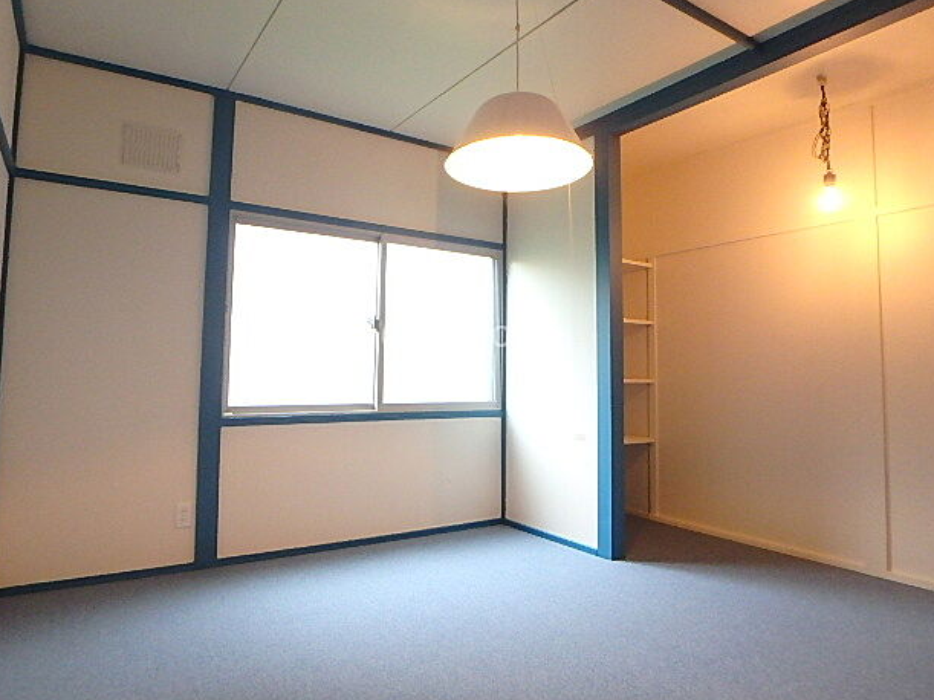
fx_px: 593
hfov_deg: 76.4
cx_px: 451
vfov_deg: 61.0
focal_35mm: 22
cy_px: 336
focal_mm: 3.7
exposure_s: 1/20
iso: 800
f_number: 3.5
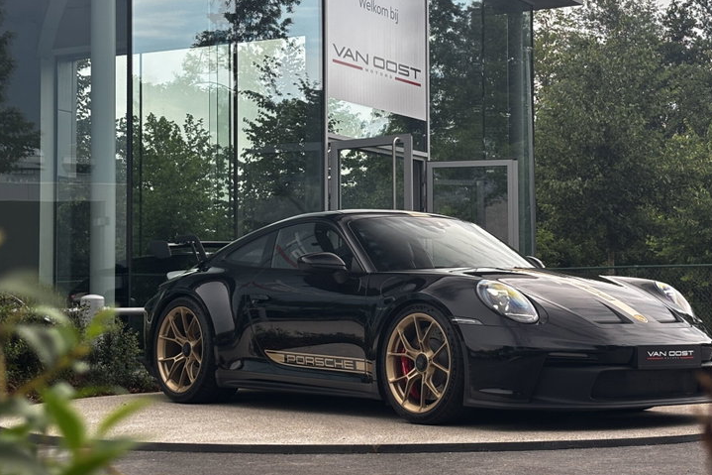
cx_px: 440
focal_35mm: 77
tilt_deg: +5.7
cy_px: 212
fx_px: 1522
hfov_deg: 26.2
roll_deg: +0.6
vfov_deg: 17.7
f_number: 1.6
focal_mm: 5.96
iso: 40
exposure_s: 1/121
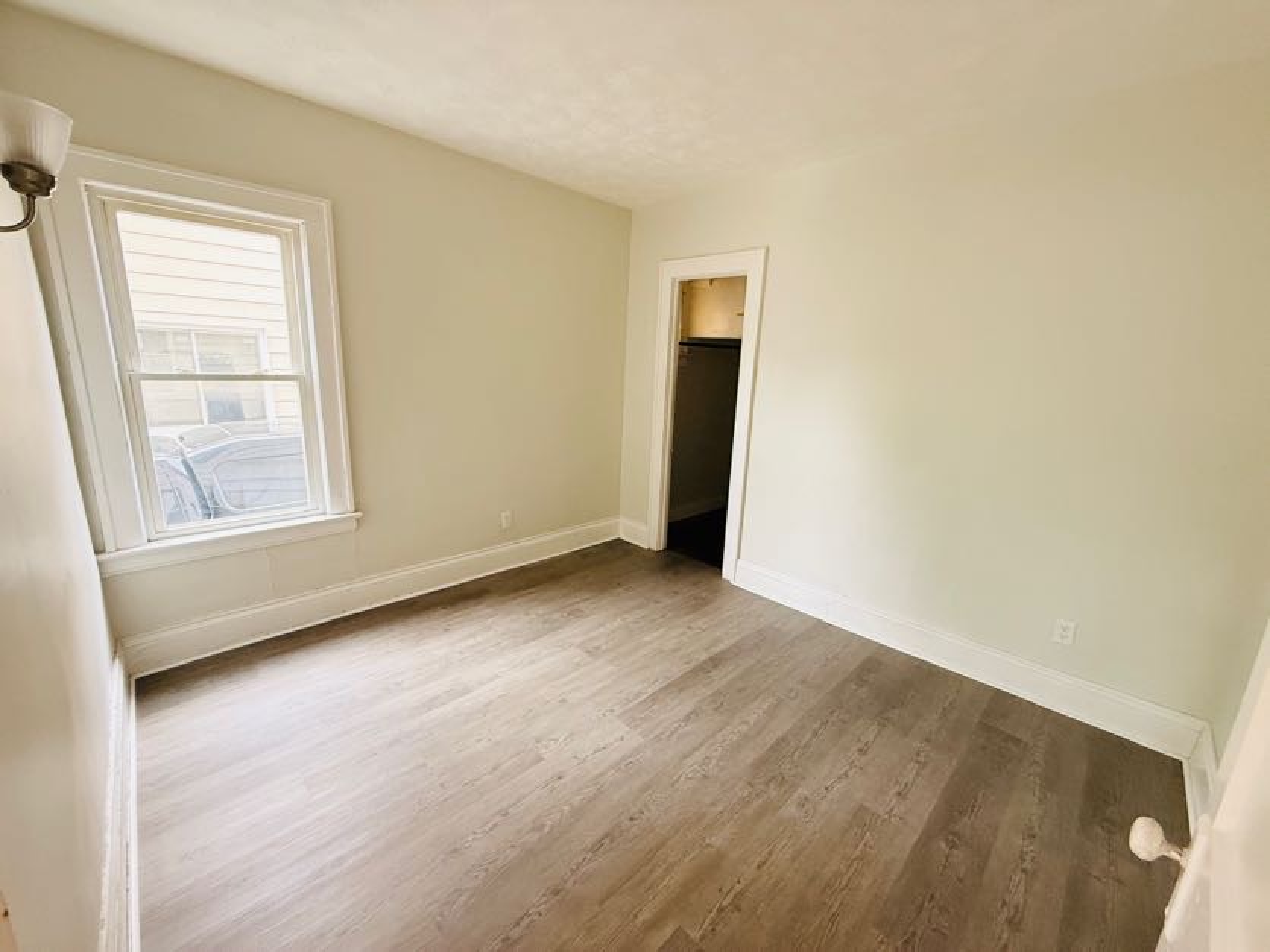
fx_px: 514
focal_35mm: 14
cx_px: 635
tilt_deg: -11.9
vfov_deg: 85.7
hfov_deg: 102.1
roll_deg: -2.1
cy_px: 476
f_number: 2.2
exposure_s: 1/60
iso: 500
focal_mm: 2.22
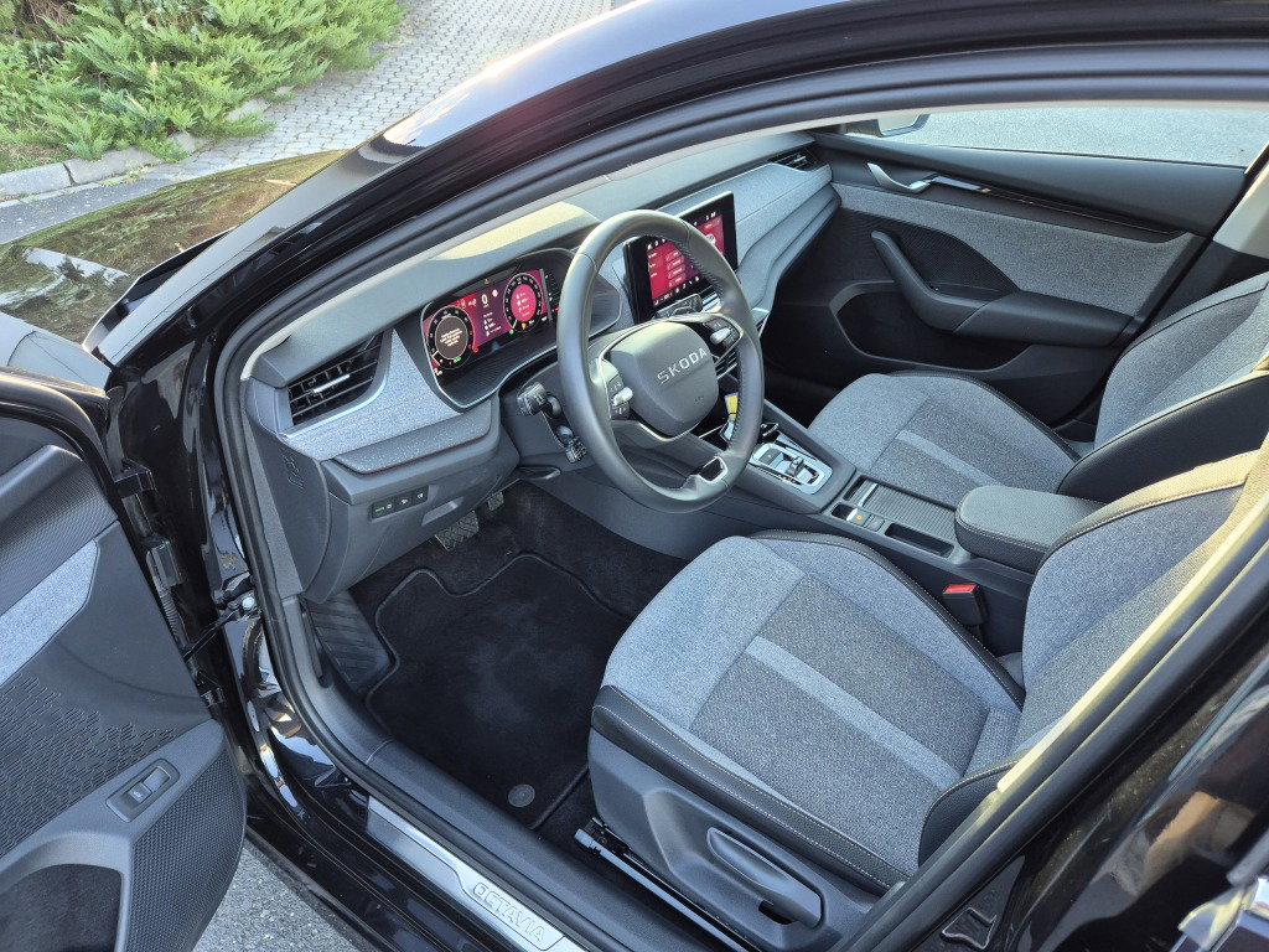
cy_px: 476
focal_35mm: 23
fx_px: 843
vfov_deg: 58.9
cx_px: 634
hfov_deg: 73.9
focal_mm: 5.4
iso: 160
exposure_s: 1/100
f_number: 1.8
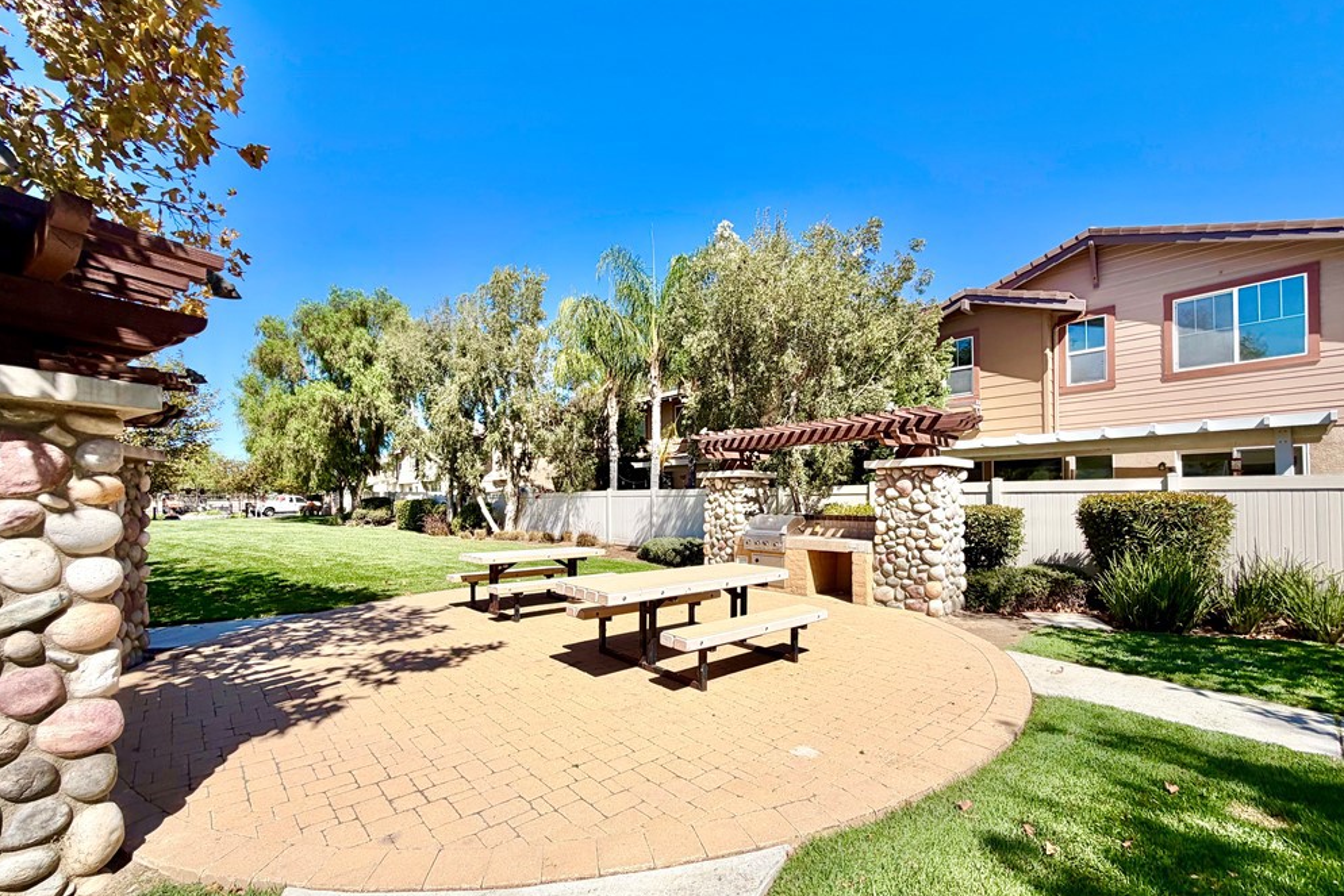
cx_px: 660
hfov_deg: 100.4
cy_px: 488
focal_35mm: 15
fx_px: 560
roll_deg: +1.6
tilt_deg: +3.5
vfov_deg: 77.2
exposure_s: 1/864
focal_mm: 2.22
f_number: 2.2
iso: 20
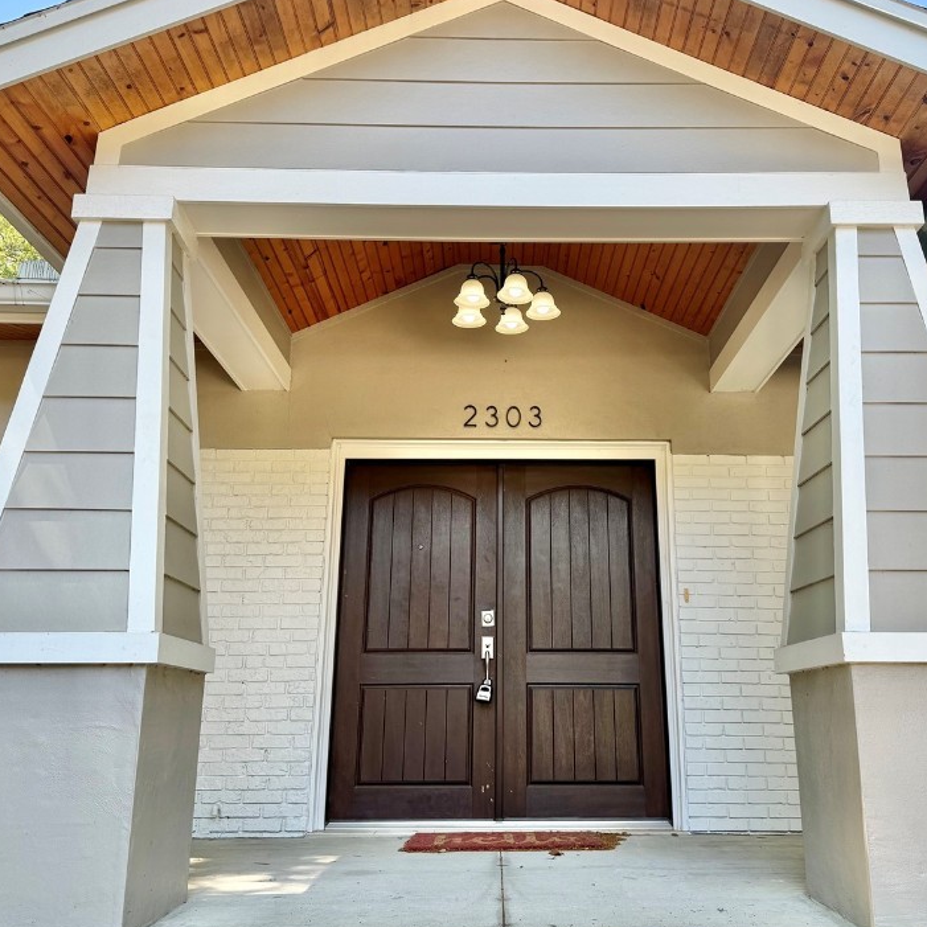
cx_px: 516
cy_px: 436
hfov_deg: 52.4
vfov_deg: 52.5
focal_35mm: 31
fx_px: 939
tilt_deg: +16.0
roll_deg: -0.3
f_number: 1.78
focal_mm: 6.86
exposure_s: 1/390
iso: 80
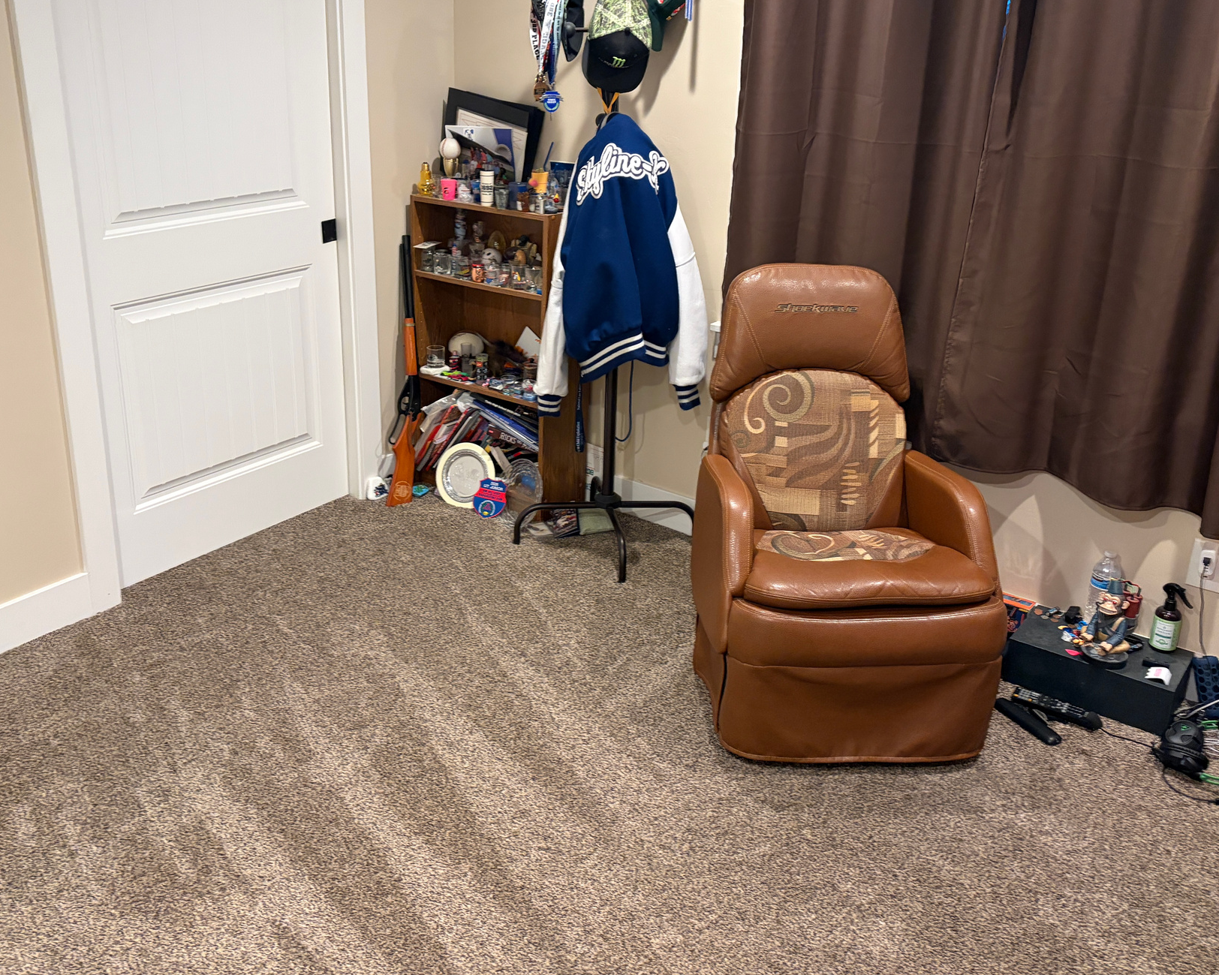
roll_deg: -0.2
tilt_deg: -16.4
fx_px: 1154
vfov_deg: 45.6
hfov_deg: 55.6
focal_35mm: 32
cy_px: 407
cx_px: 568
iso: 320
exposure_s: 1/60
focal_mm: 5.96
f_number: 1.6
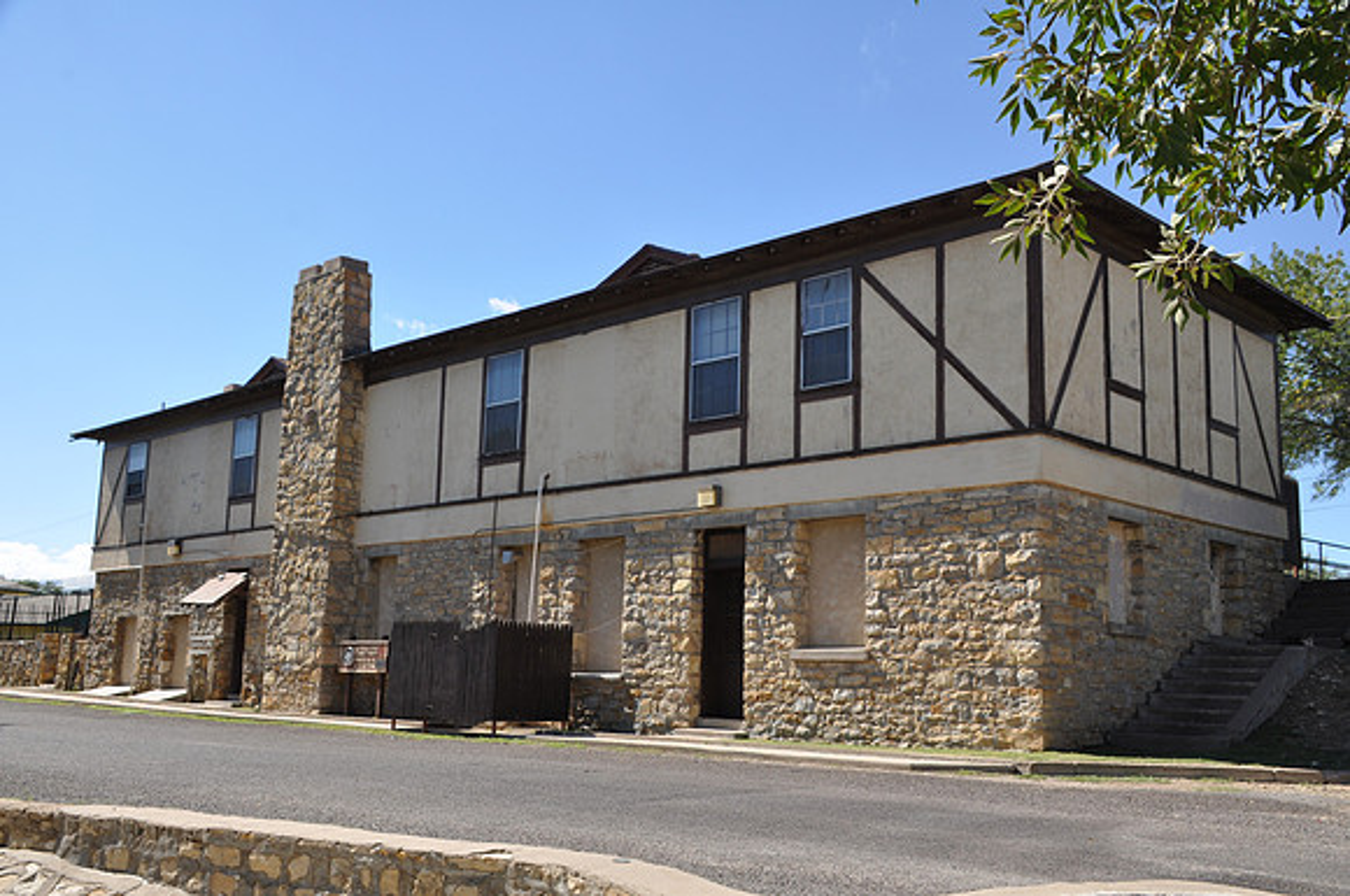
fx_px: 1348
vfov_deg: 36.8
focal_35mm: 36
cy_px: 448
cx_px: 675
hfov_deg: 53.2
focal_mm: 24
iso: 200
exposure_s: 1/125
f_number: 11
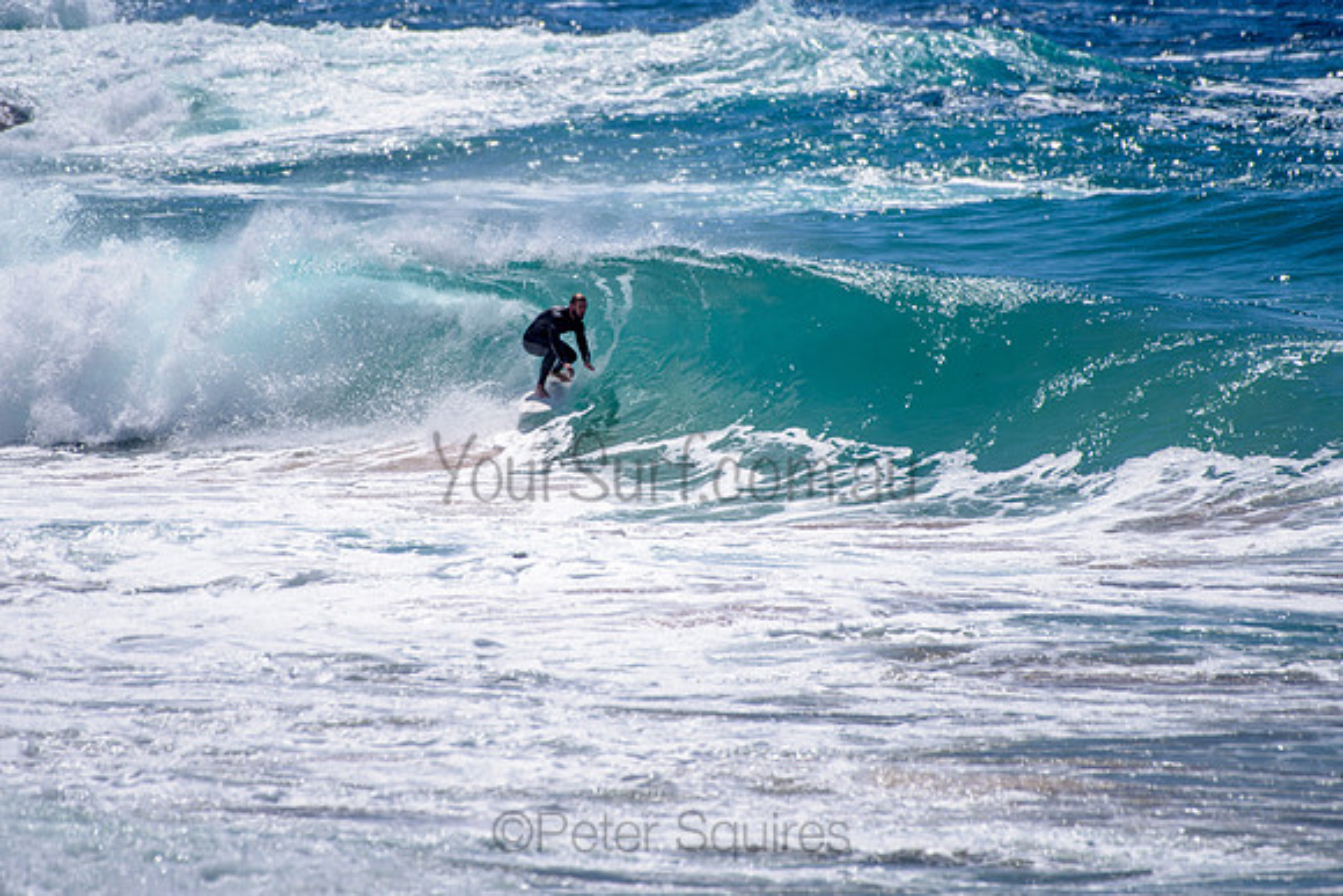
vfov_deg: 2.2
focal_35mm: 613
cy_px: 350
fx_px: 22866
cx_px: 608
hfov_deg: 3.4
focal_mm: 500
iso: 72
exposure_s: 1/2000
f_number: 5.6
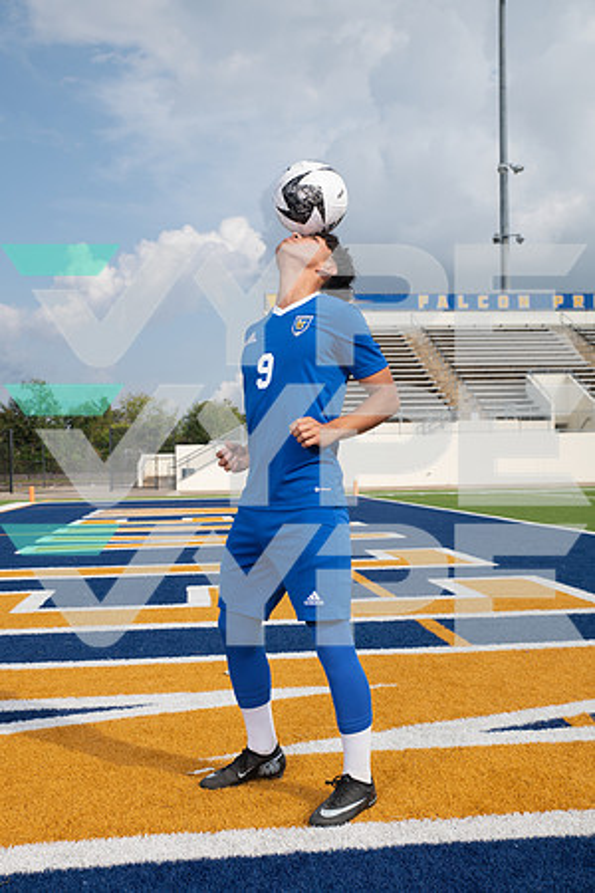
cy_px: 446
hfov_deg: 30.5
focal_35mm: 44
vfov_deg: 44.5
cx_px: 298
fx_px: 1091
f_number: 7.1
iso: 100
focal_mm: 44
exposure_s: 1/400
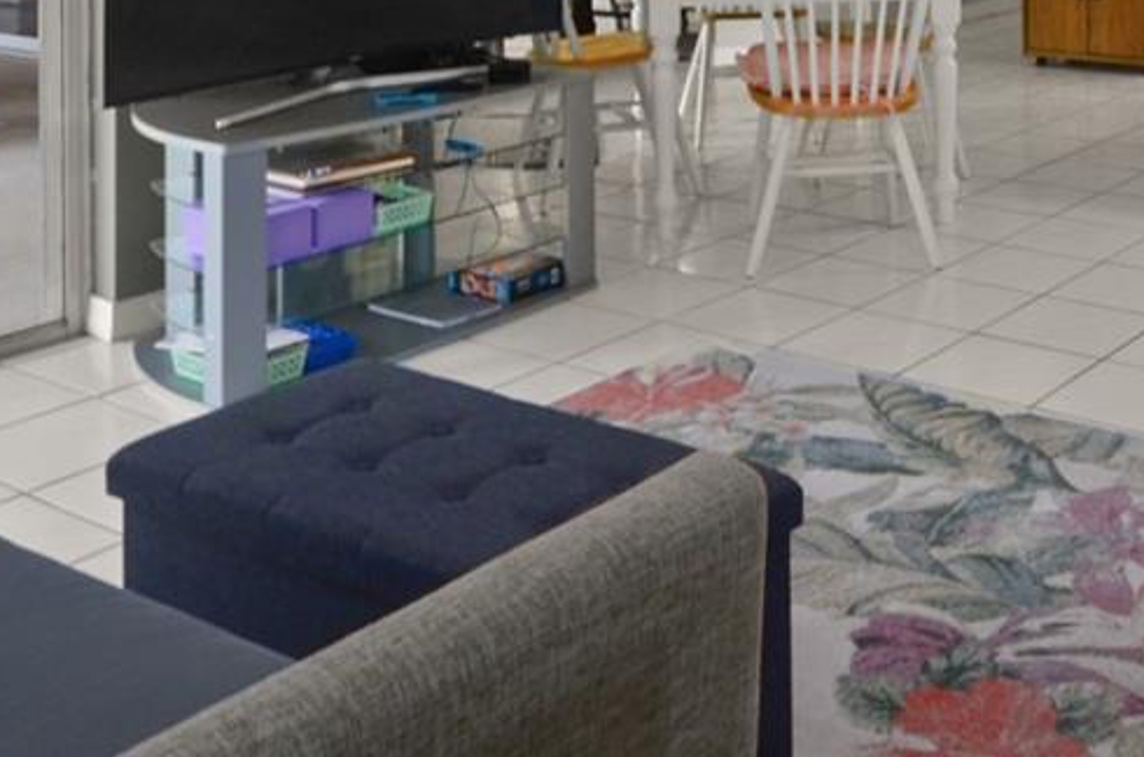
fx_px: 1553
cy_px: -174
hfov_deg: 39.0
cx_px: 906
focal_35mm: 49
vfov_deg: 24.5
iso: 200
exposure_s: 1/4
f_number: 8
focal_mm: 10
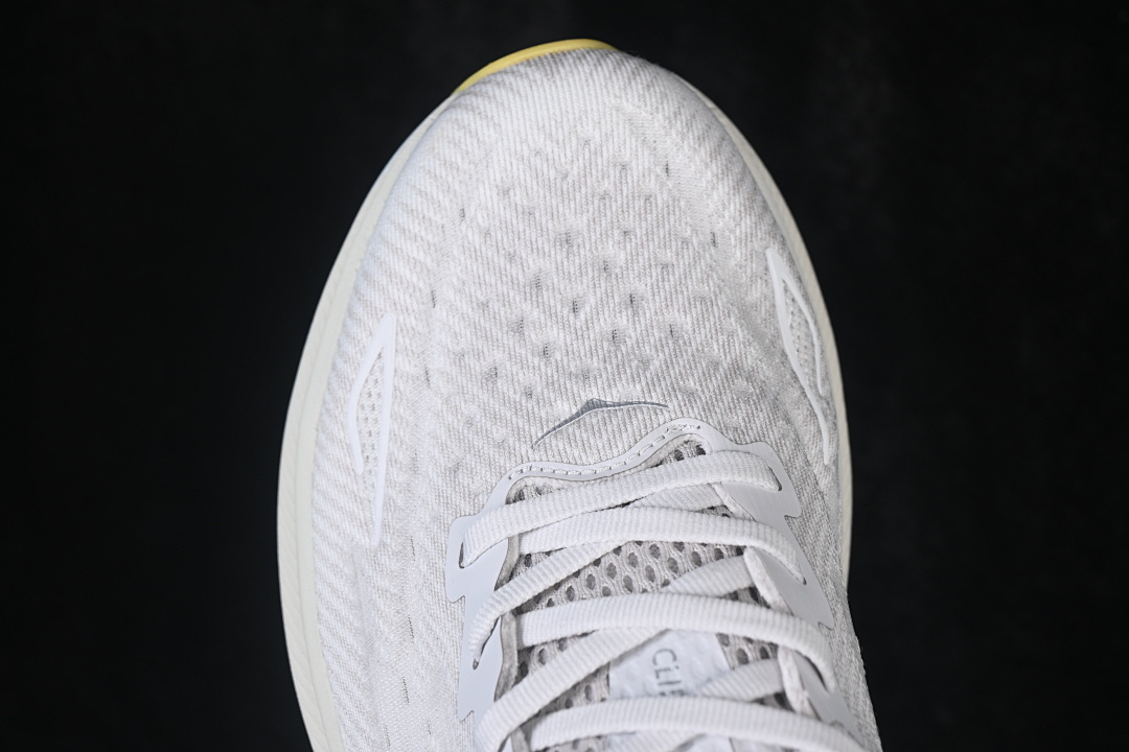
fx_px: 2352
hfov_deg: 27.0
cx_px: 564
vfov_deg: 18.2
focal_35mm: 75
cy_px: 376
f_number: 7.1
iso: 160
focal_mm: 50
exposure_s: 1/80
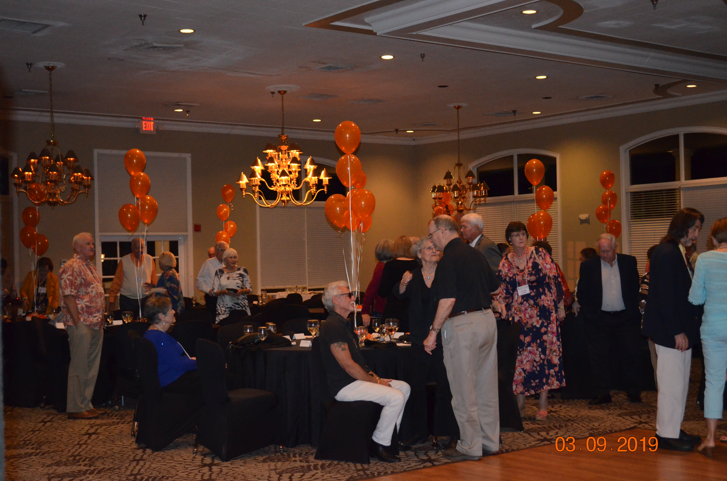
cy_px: 240
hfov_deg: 39.0
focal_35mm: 51
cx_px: 364
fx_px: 1028
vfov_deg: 26.4
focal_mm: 34
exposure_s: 1/60
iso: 3200
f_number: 5
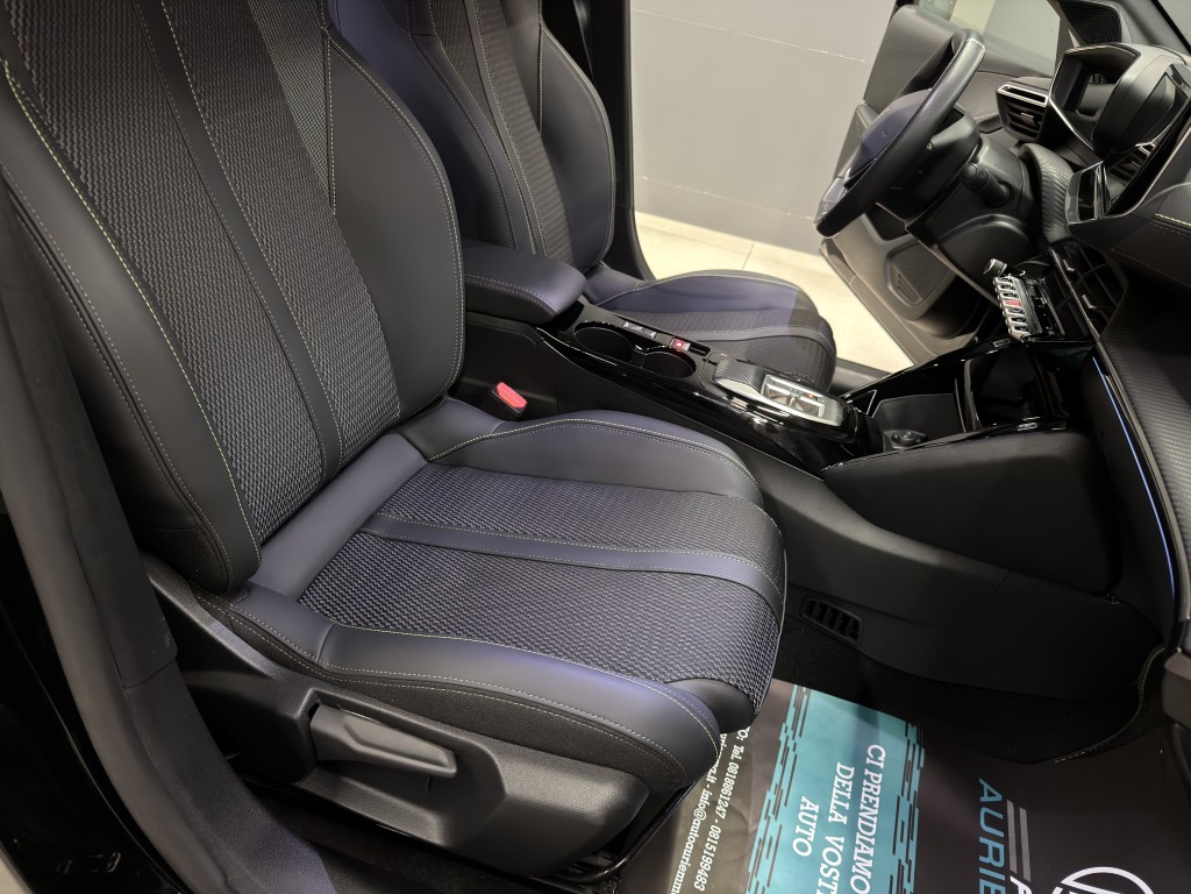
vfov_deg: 56.8
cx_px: 596
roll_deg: -12.2
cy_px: 447
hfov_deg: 71.6
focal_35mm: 24
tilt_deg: -32.3
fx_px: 826
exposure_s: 1/25
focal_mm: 6.76
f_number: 1.78
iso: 640
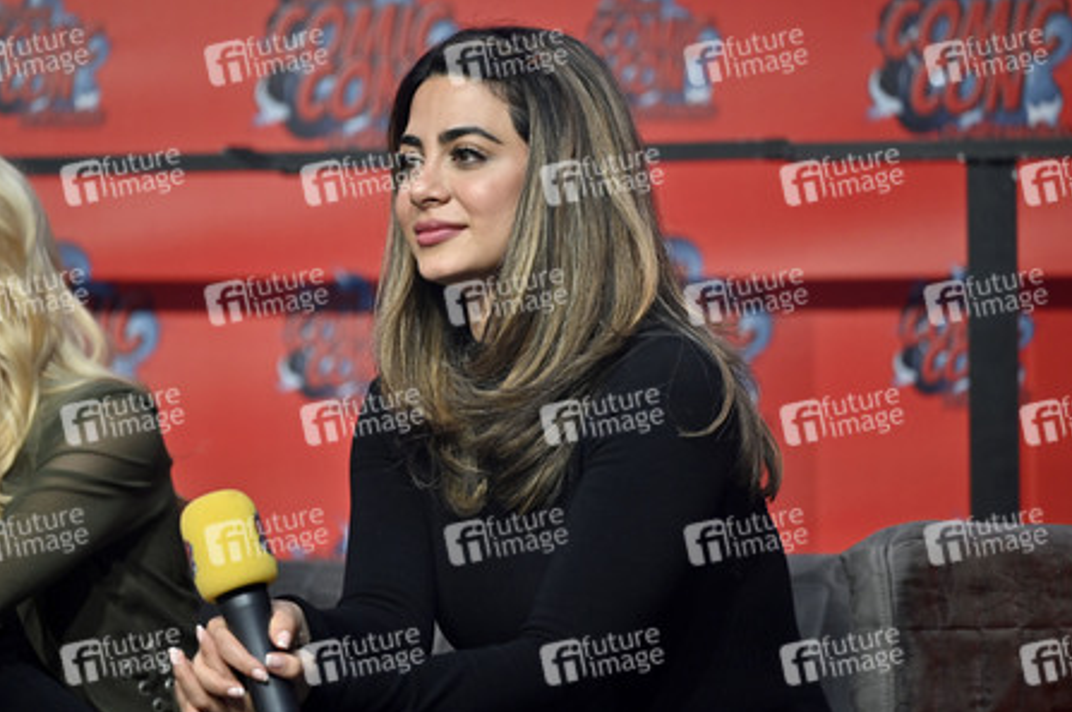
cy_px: 357
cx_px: 538
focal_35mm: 202
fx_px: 6008
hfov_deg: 10.2
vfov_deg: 6.8
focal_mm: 200
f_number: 2.8
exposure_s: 1/400
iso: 1000
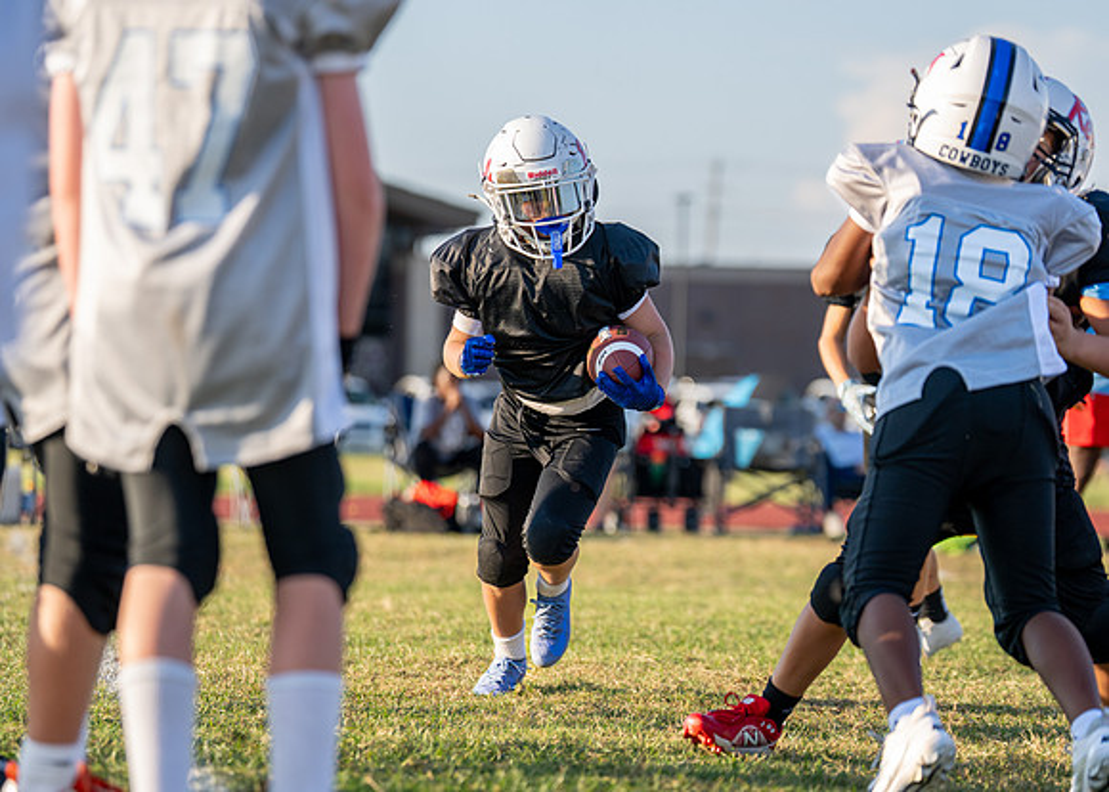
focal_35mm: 144
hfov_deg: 14.0
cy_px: 376
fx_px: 4520
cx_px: 599
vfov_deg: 10.0
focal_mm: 121
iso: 250
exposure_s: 1/1600
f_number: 2.8
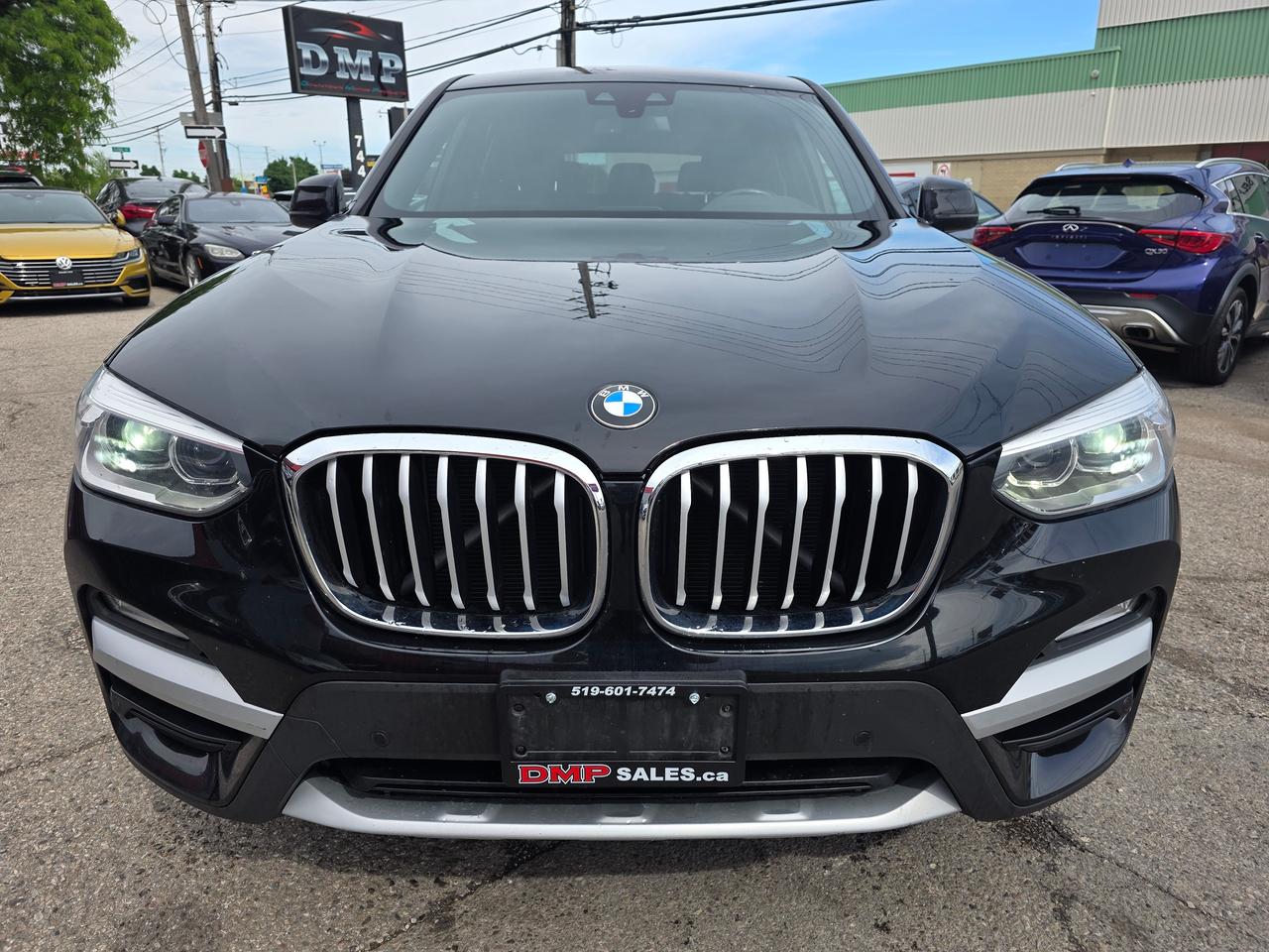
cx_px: 634
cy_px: 476
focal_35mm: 23
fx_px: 843
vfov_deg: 58.9
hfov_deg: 73.9
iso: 80
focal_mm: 6.3
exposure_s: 1/2752
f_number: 1.7
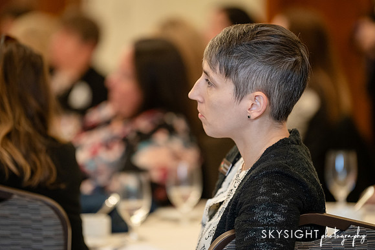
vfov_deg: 7.3
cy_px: 125
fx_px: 1970
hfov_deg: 10.9
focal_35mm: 189
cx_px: 188
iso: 3200
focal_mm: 185
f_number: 2.8
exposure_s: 1/320
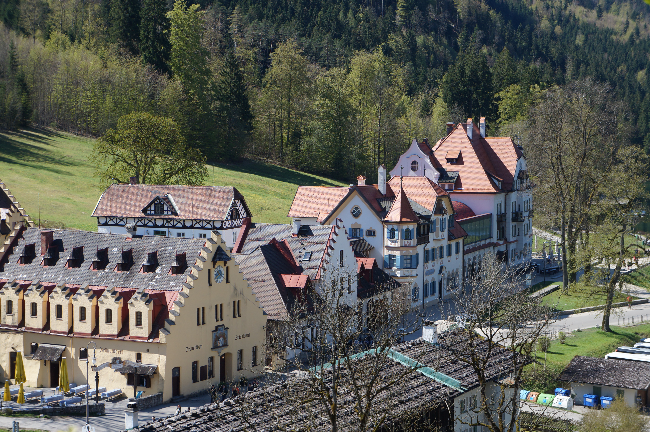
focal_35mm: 84
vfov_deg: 16.3
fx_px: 1506
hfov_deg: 24.4
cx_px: 324
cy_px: 215
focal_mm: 55
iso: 200
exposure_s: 1/320
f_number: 8
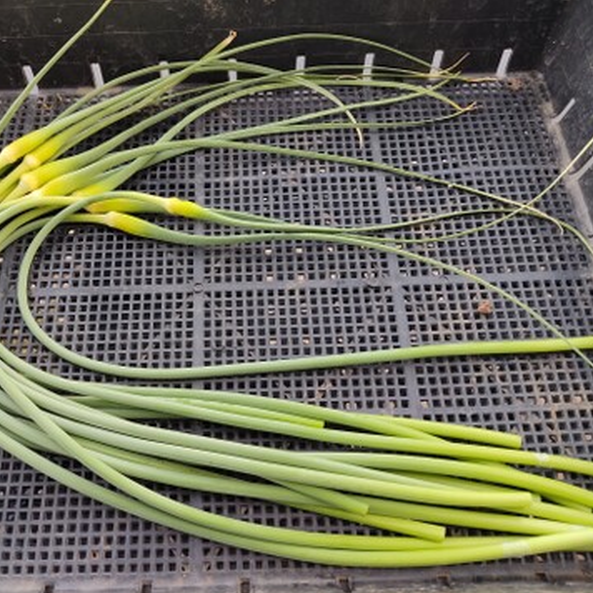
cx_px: 237
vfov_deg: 52.5
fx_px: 601
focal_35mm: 31
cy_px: 298
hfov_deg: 52.2
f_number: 1.79
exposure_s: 1/33
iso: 167
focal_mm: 4.74
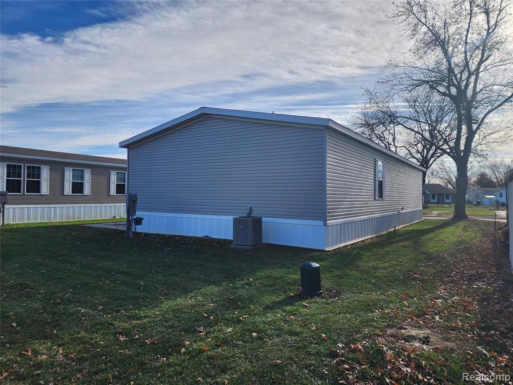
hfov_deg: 73.9
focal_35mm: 23
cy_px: 192
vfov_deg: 58.9
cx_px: 256
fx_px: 341
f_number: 1.8
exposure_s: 1/1073
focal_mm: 6.4
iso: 12
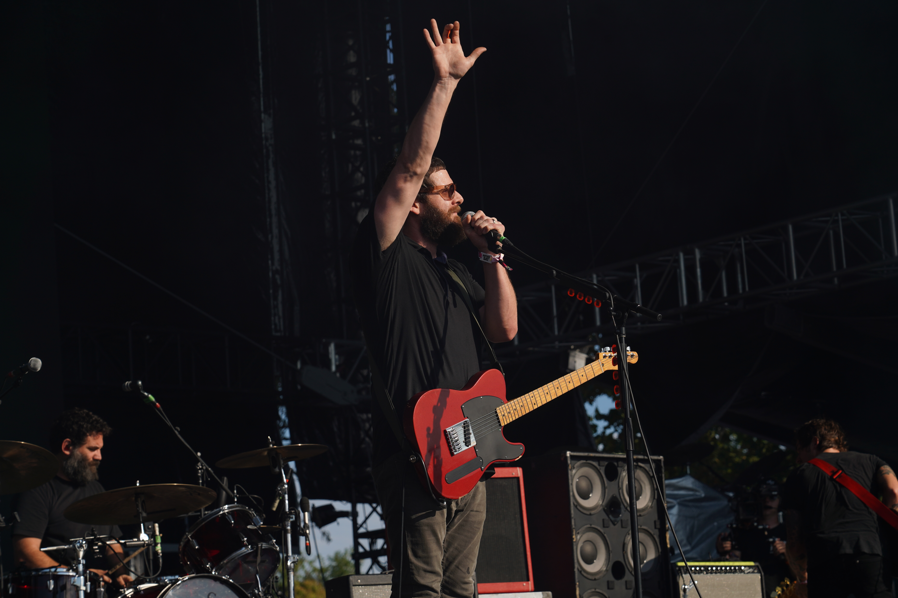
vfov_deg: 13.0
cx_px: 449
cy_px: 299
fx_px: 2619
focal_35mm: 105
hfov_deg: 19.5
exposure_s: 1/500
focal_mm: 105
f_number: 8
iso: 100
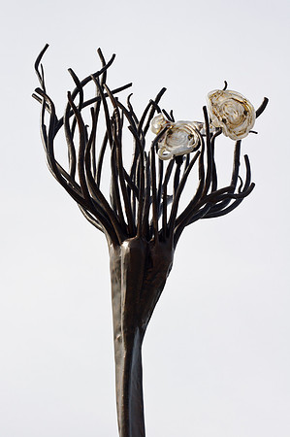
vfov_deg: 19.5
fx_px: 1272
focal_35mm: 105
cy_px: 218
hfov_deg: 13.0
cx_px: 145
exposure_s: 1/640
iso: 200
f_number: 8
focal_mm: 70
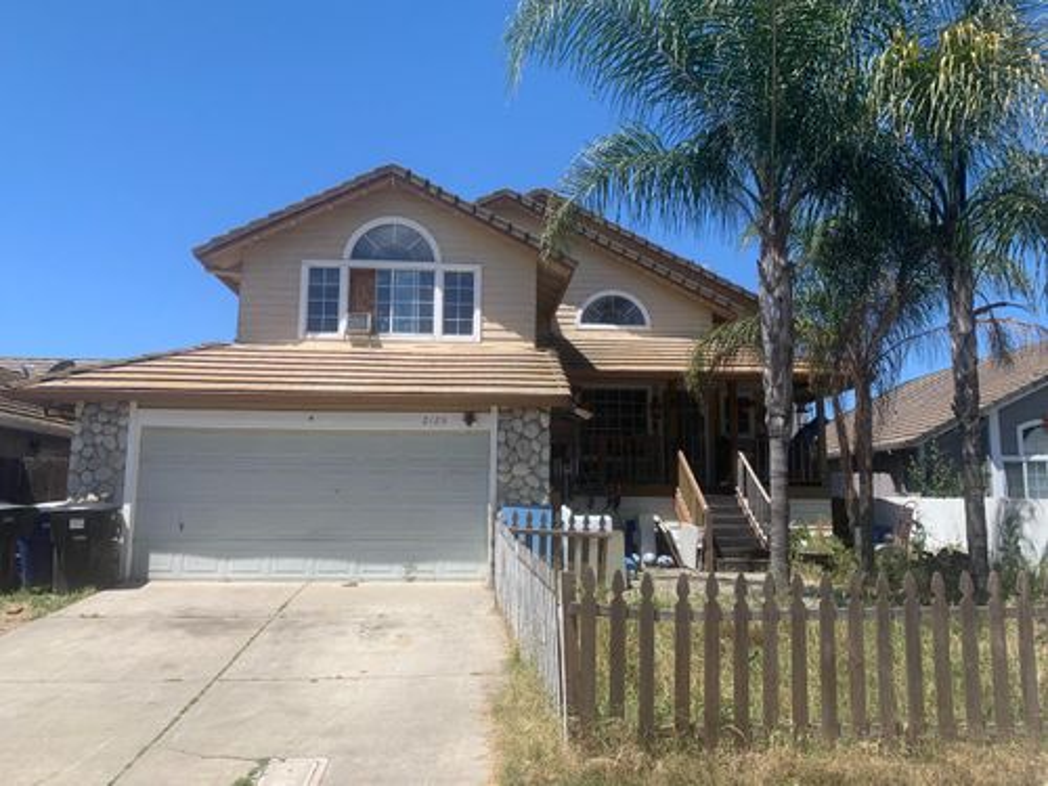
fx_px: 787
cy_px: 393
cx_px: 524
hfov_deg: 67.3
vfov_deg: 53.1
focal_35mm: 26
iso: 25
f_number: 1.8
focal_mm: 4.25
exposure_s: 1/1845
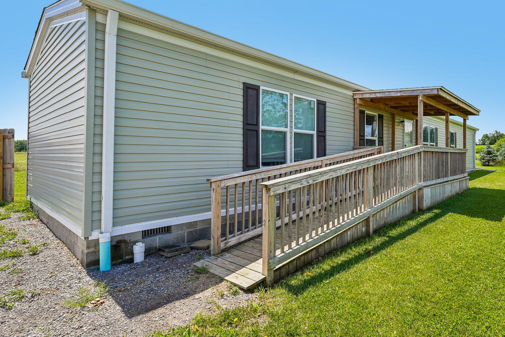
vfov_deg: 59.4
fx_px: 295
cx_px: 307
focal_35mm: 21
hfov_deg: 80.1
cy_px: 151
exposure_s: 1/320
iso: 100
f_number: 8
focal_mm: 16
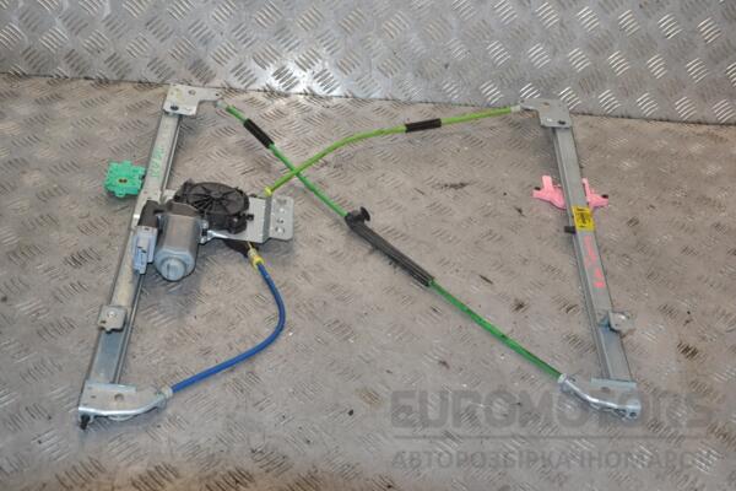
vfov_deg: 29.9
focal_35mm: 45
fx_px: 920
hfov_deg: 43.6
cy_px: 246
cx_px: 368
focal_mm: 30
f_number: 8
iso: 800
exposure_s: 1/200
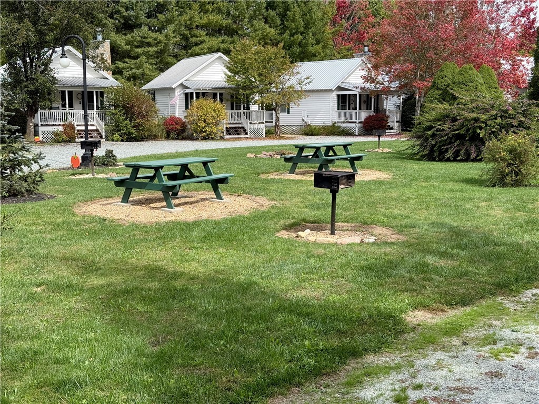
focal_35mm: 48
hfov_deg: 39.7
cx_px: 270
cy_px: 202
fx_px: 747
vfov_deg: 30.3
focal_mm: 6.76
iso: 64
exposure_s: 1/2208
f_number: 1.78
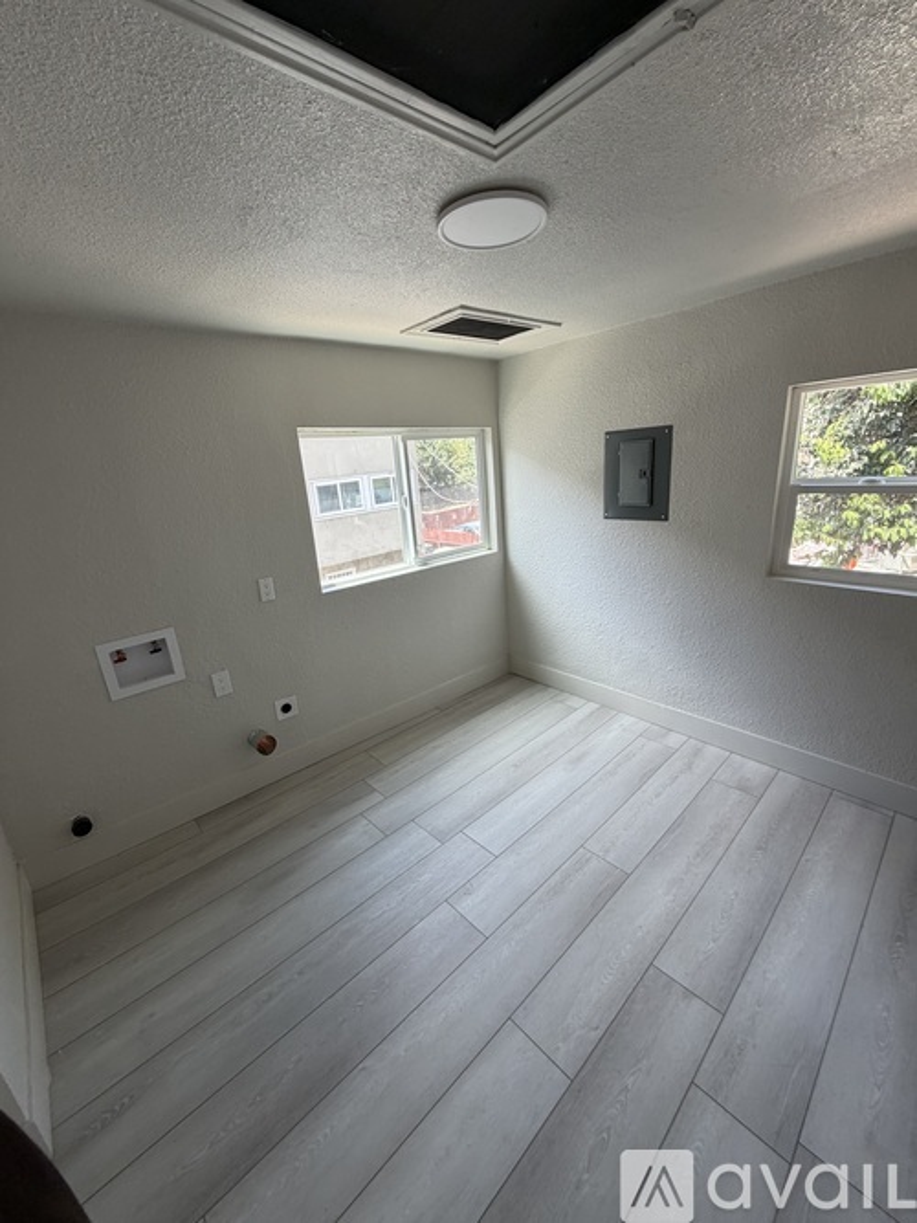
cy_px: 612
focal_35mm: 14
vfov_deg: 102.1
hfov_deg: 85.7
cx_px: 458
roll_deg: +5.7
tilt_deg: -17.8
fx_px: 495
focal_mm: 2.22
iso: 125
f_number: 2.2
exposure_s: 1/121
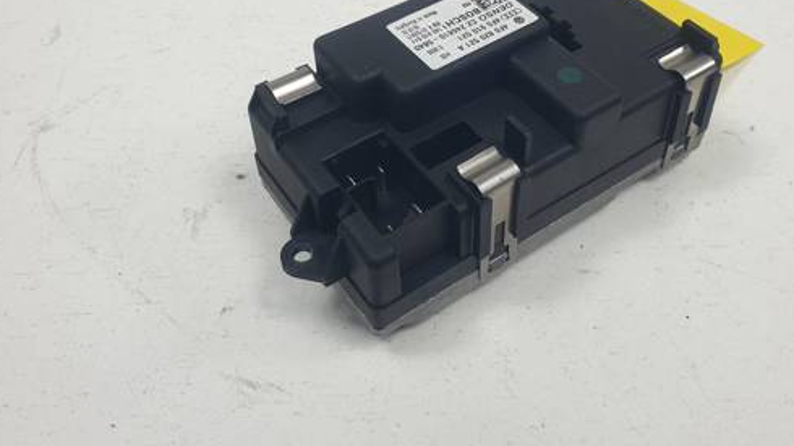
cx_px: 455
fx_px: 779
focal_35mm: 37
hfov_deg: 53.8
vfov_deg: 31.3
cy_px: 108
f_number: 2.4
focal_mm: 4.3
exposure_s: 1/242
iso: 50
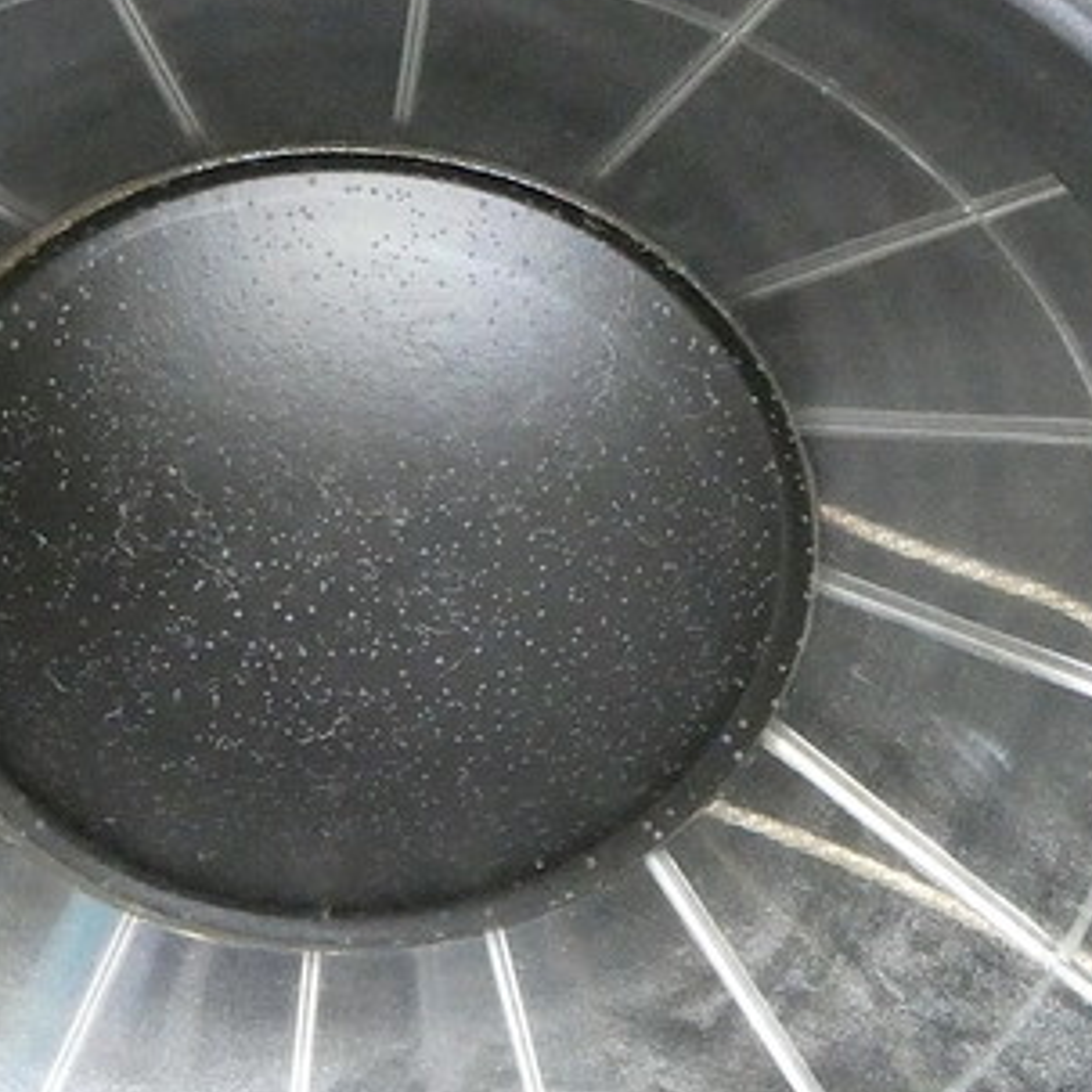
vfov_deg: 2.5
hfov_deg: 2.5
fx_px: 24948
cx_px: 339
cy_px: 634
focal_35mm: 699
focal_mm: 44.8
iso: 1600
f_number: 5.6
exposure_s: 1/6
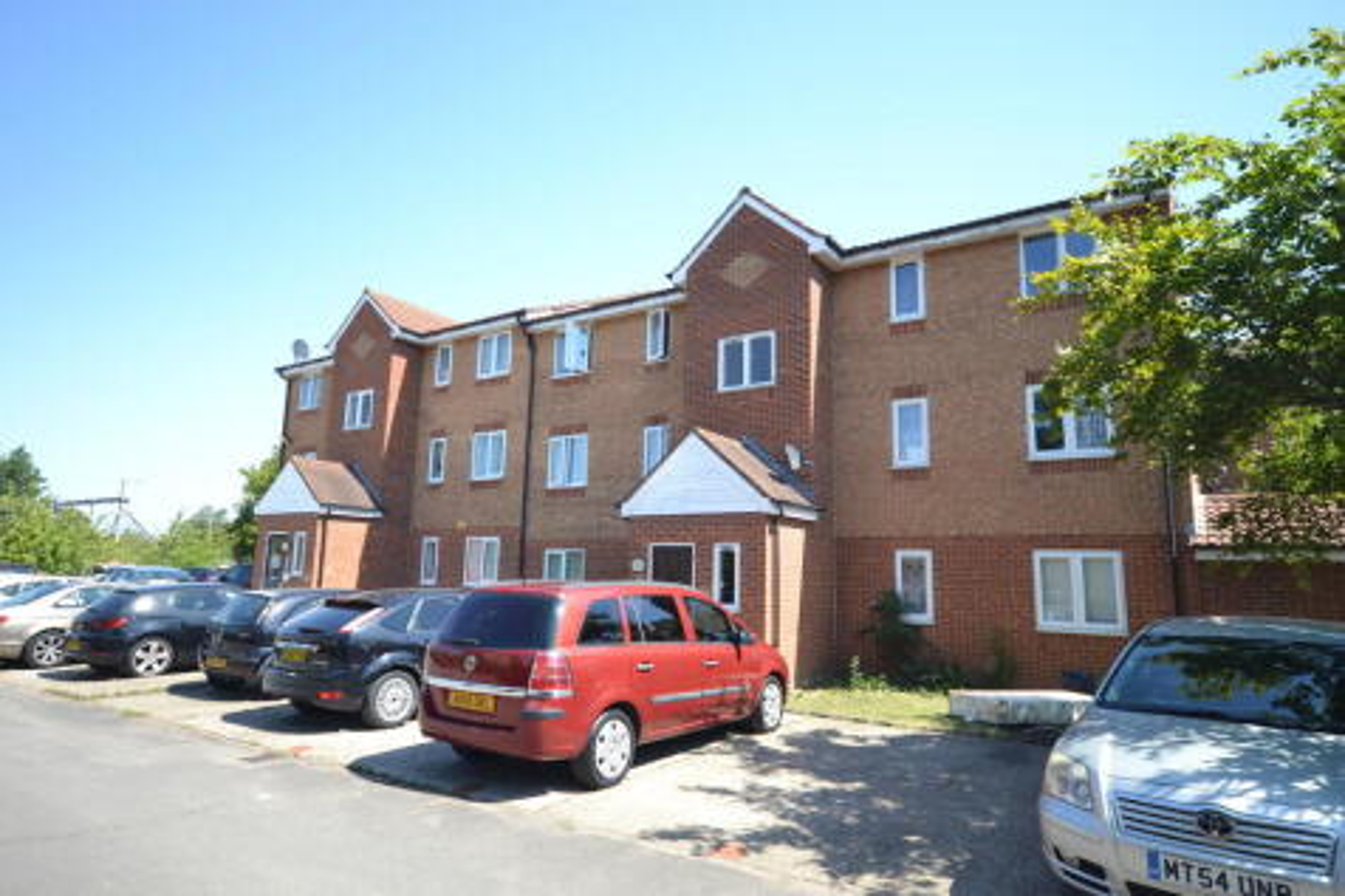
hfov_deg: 81.2
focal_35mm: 21
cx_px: 672
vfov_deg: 59.5
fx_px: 784
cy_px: 448
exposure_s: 1/125
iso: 100
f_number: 5.6
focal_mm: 14
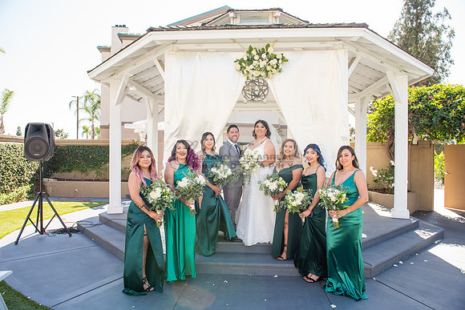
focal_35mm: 24
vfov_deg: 53.2
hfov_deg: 73.7
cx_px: 232
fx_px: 310
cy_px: 155
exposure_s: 1/125
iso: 100
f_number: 5
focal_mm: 24
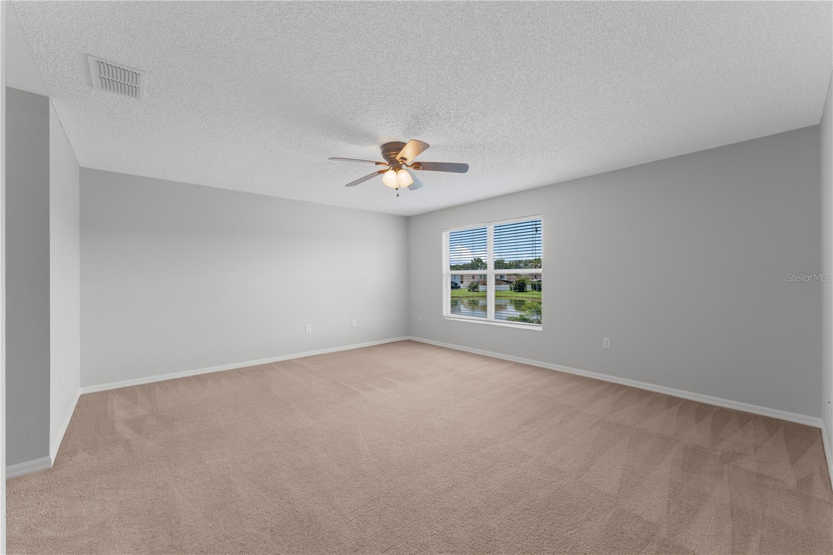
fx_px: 324
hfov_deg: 104.3
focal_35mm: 14
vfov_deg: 81.2
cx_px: 416
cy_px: 278
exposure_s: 1/6
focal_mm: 14
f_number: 8
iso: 320
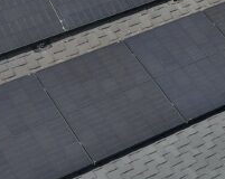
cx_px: 439
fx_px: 924
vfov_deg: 10.9
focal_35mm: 139
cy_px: -20
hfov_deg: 12.4
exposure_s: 1/5682
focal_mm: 10.57
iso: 400
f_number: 2.8
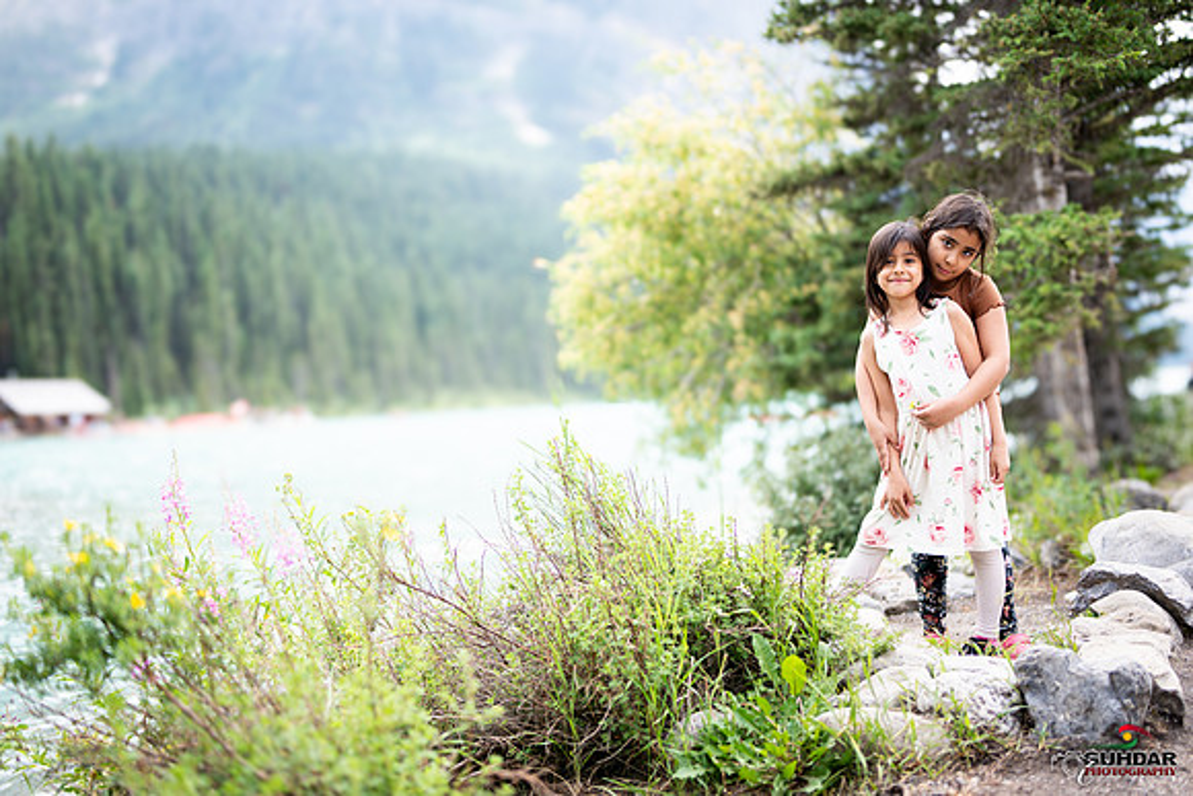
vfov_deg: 37.9
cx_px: 596
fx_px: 1160
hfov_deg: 54.4
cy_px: 398
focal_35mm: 35
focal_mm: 35
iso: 200
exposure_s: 1/3200
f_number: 1.2
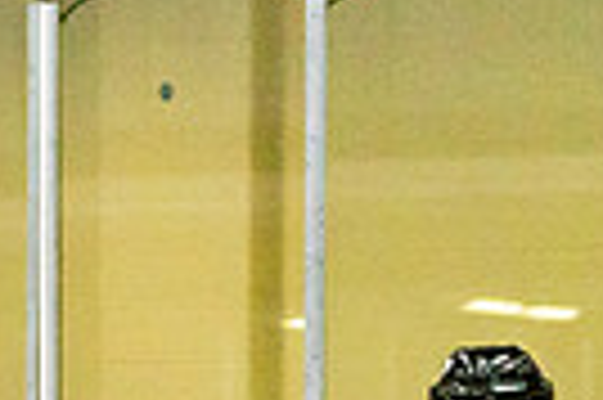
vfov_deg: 2.7
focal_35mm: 497
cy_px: 1054
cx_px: -874
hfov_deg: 4.1
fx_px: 8315
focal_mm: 70
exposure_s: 1/1250
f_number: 2.8
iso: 3200
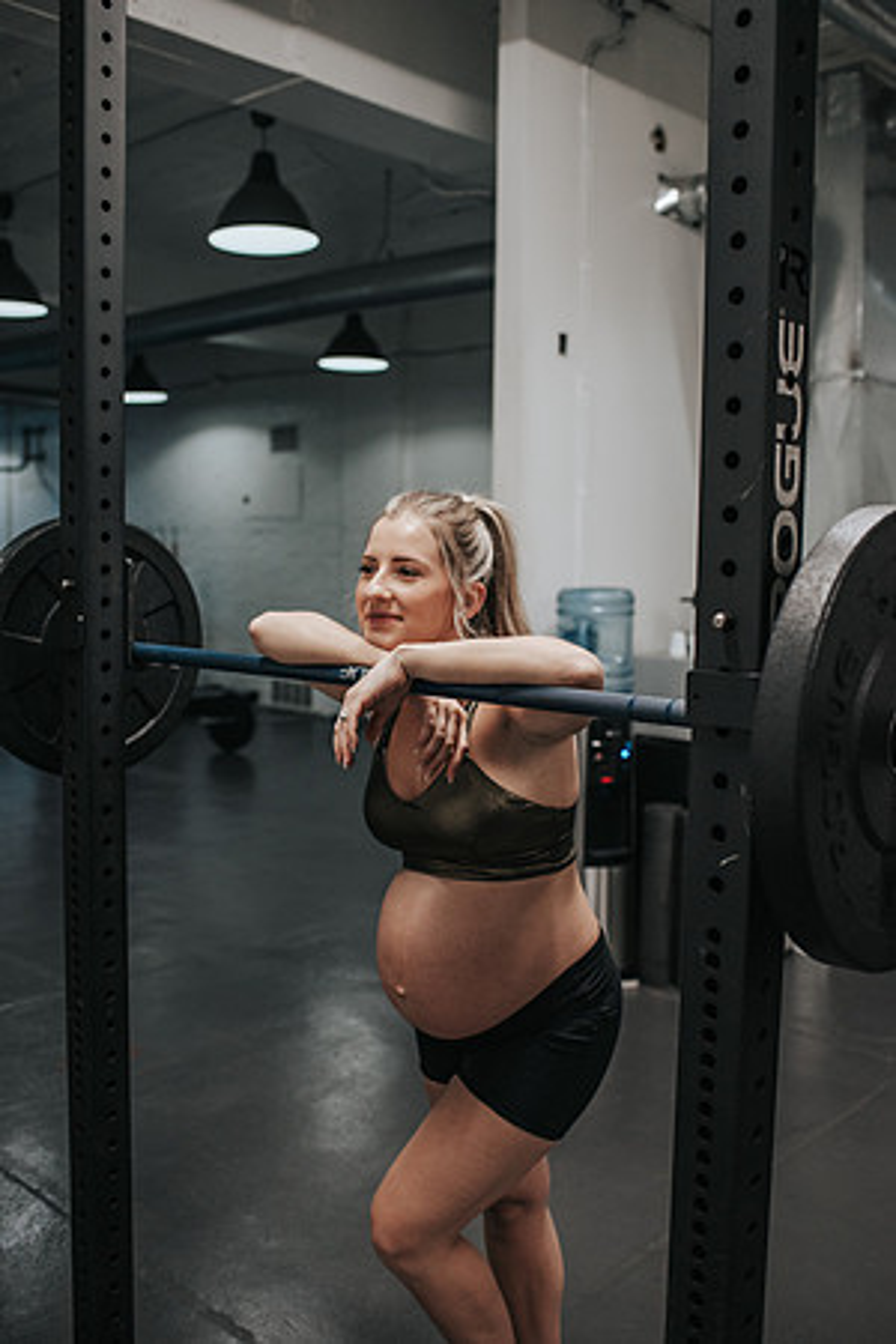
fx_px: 1307
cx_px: 448
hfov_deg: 37.9
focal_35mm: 35
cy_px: 672
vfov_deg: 54.4
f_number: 3.2
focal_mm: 35
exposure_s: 1/250
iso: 800
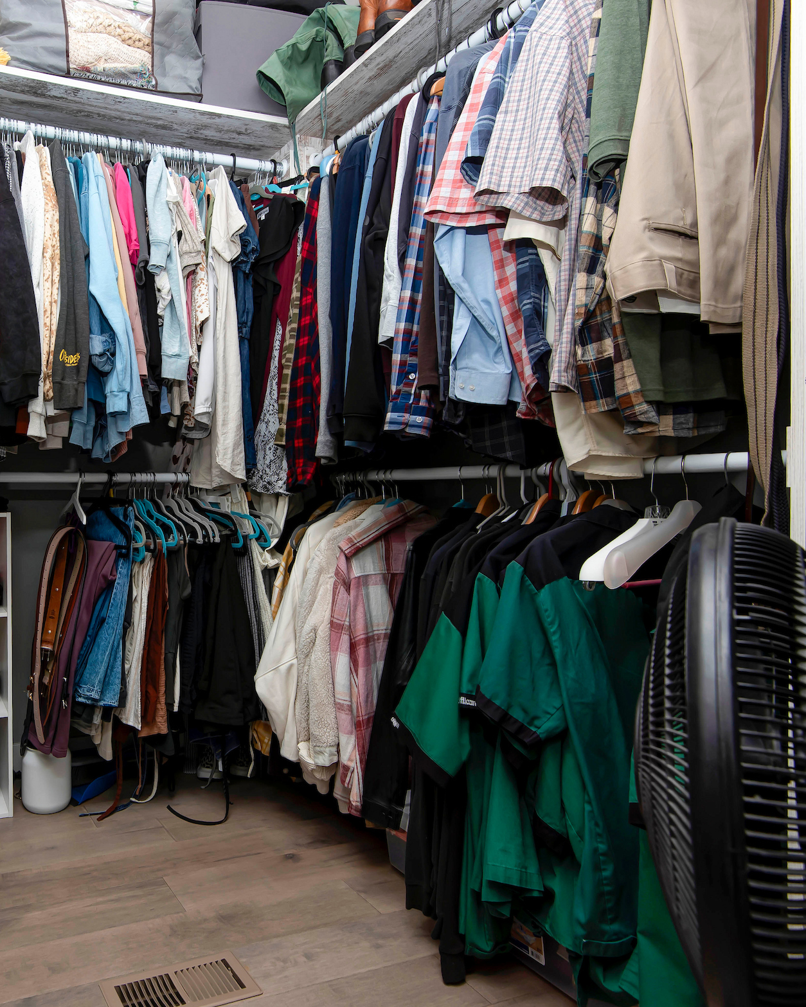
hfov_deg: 55.8
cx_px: 143
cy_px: 494
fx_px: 686
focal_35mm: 23
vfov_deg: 72.6
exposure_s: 1/90
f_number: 6.7
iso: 280
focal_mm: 16
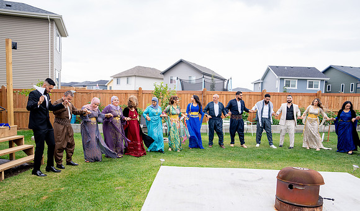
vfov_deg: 44.0
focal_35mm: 27
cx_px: 168
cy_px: 124
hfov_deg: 69.3
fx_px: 260
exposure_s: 1/400
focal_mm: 24
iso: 100
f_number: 2.8
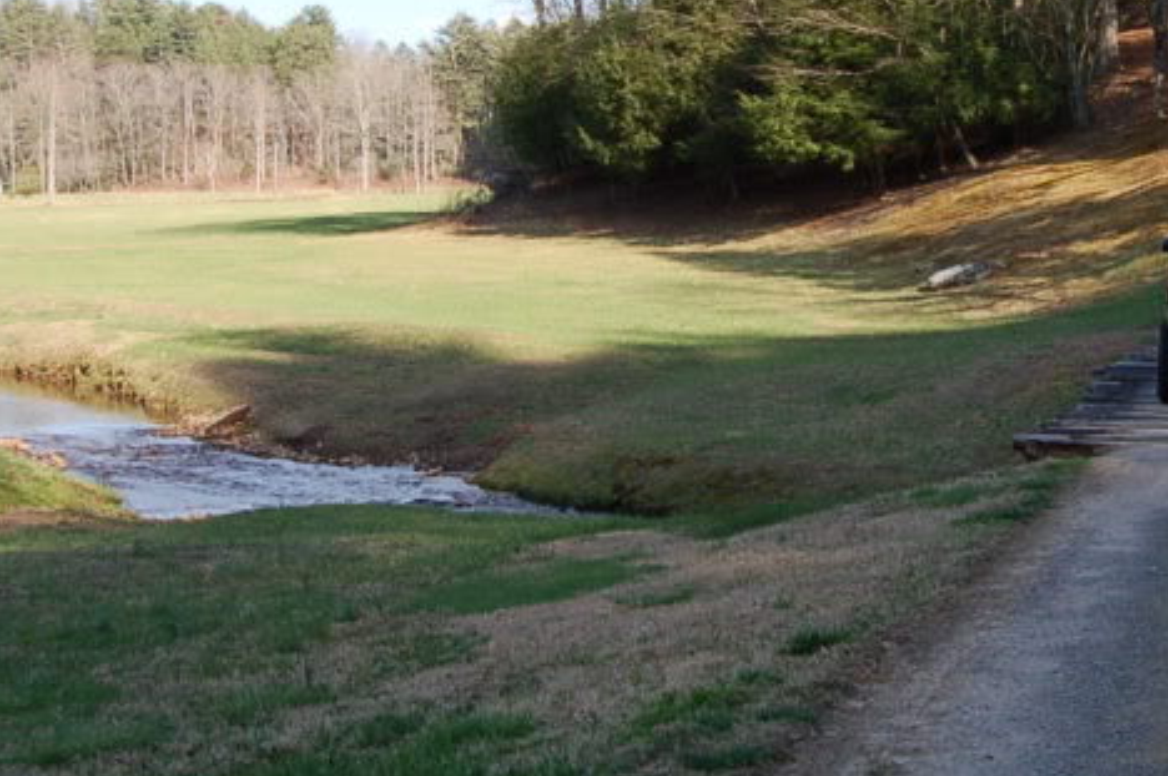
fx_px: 1912
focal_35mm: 59
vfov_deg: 22.8
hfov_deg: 33.4
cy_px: 255
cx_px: 852
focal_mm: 18
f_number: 10
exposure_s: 1/200
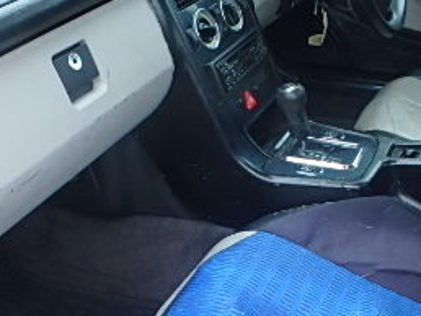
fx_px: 633
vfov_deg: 28.1
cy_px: 166
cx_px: 302
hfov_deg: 36.2
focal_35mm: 52
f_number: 3.5
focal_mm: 3.7
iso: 200
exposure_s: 1/60
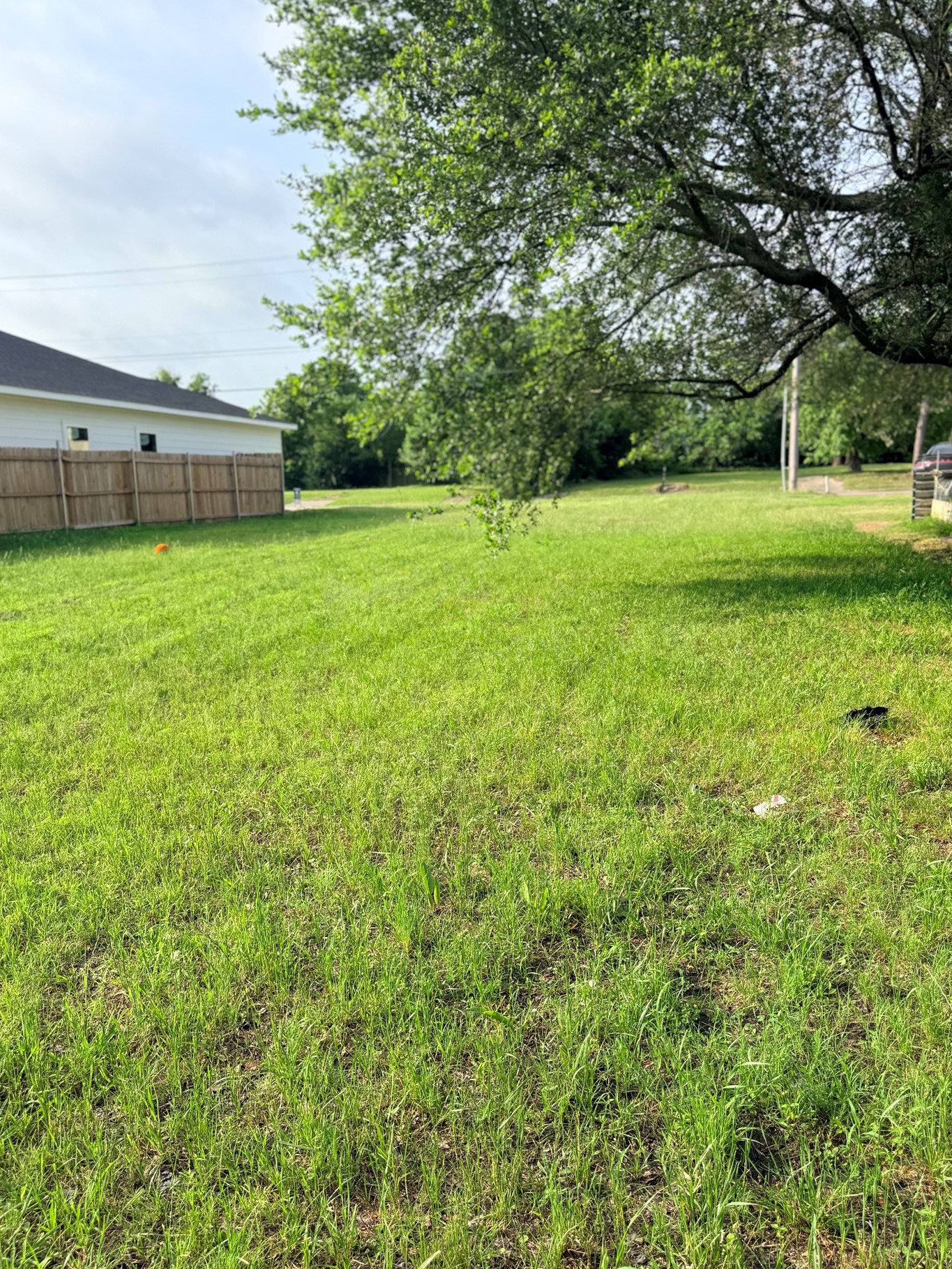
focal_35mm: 27
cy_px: 653
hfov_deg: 51.3
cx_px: 509
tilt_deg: -8.6
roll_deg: +0.7
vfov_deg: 65.3
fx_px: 990
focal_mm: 6.76
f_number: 1.78
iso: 100
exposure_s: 1/2445
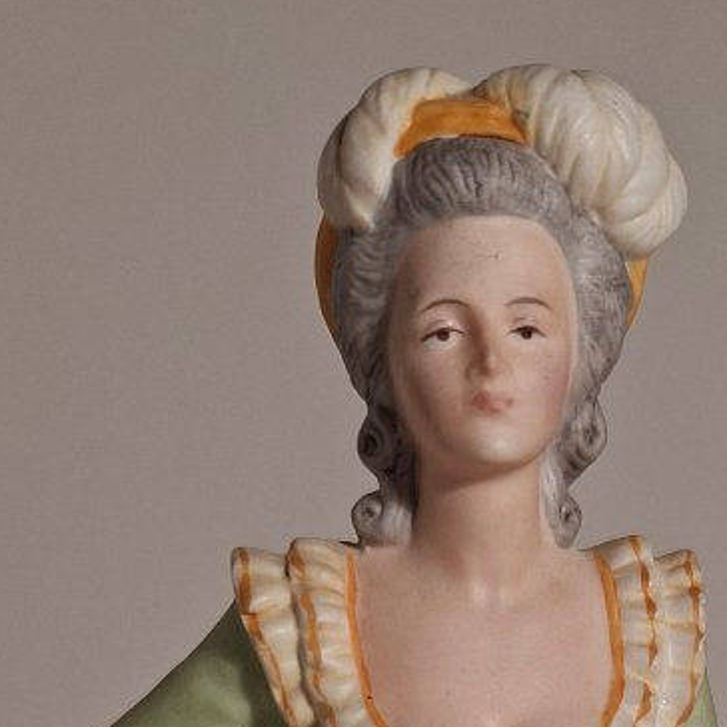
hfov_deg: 25.4
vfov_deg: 22.0
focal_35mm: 67
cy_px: 1043
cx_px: 555
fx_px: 1592
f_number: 1.8
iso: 64
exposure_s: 1/100
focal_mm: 5.54
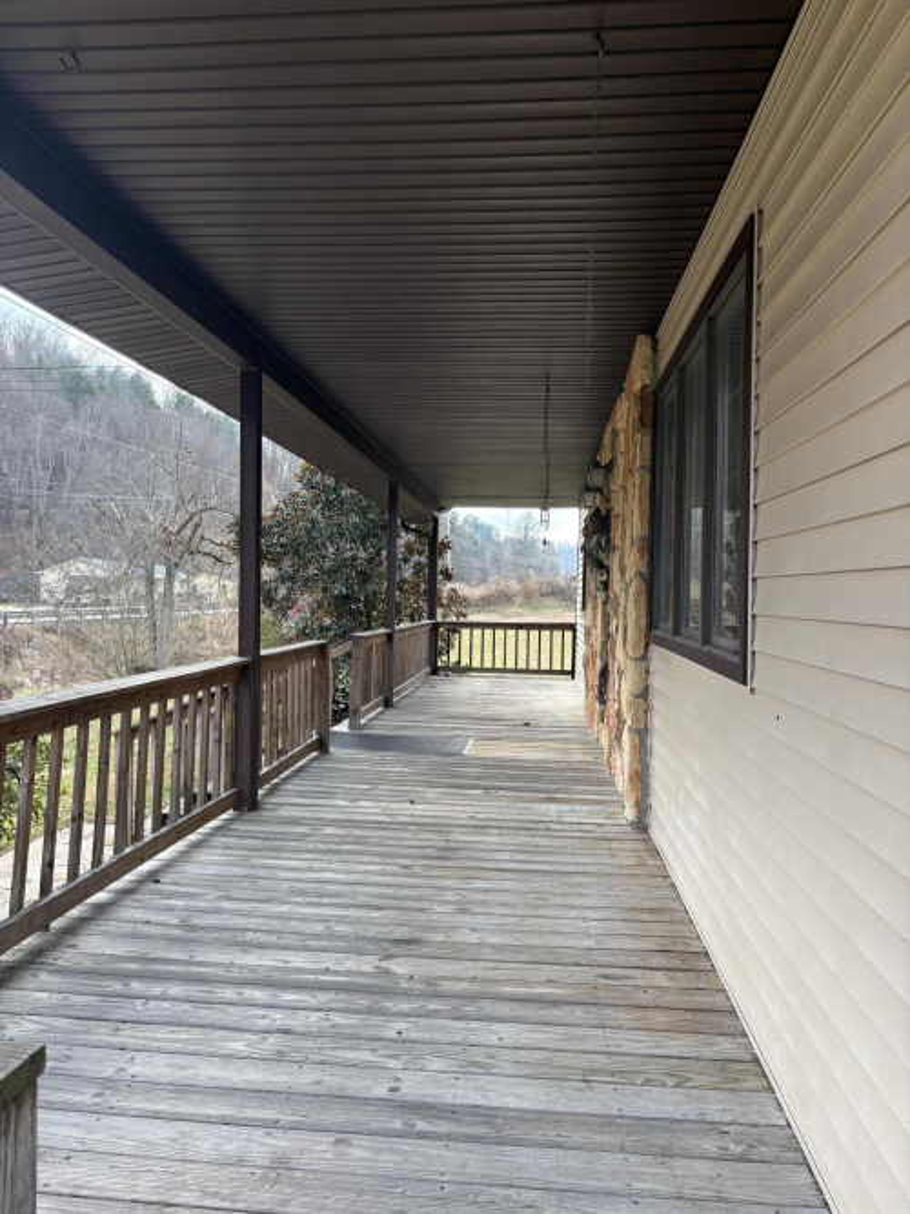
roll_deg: -1.7
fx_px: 912
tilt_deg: -0.2
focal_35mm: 26
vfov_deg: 67.3
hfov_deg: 53.0
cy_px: 607
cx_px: 455
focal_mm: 5.96
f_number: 1.6
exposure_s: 1/482
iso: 64
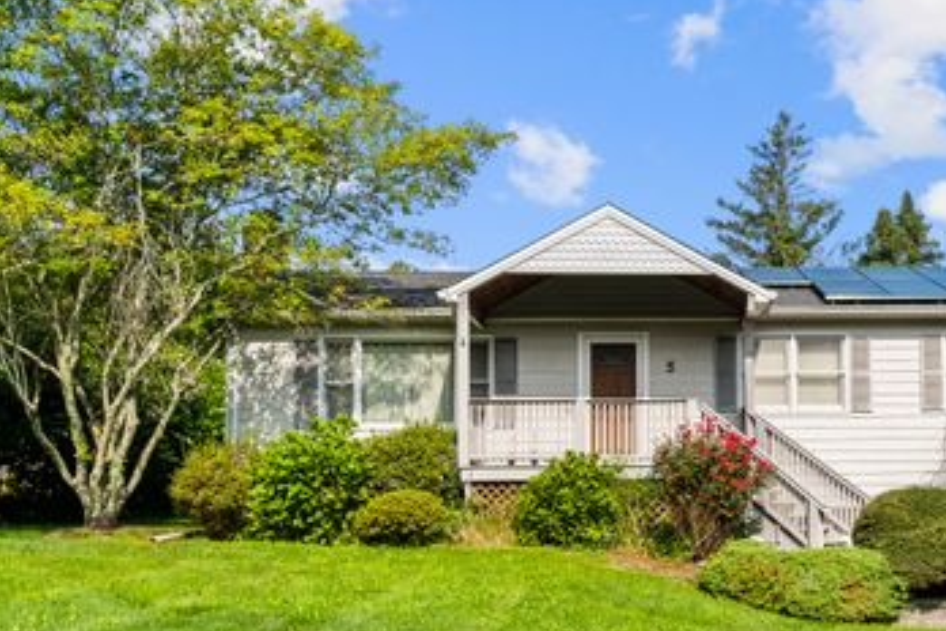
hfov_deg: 41.8
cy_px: 445
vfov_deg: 28.9
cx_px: 677
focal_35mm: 46
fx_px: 1209
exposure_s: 1/50
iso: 200
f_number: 9
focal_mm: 32
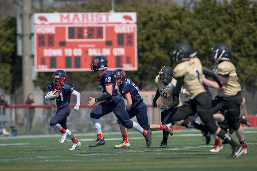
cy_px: 109
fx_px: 2321
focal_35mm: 325
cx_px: 67
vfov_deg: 4.2
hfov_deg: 6.3
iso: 64
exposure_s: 1/4000
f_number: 2
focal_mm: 200
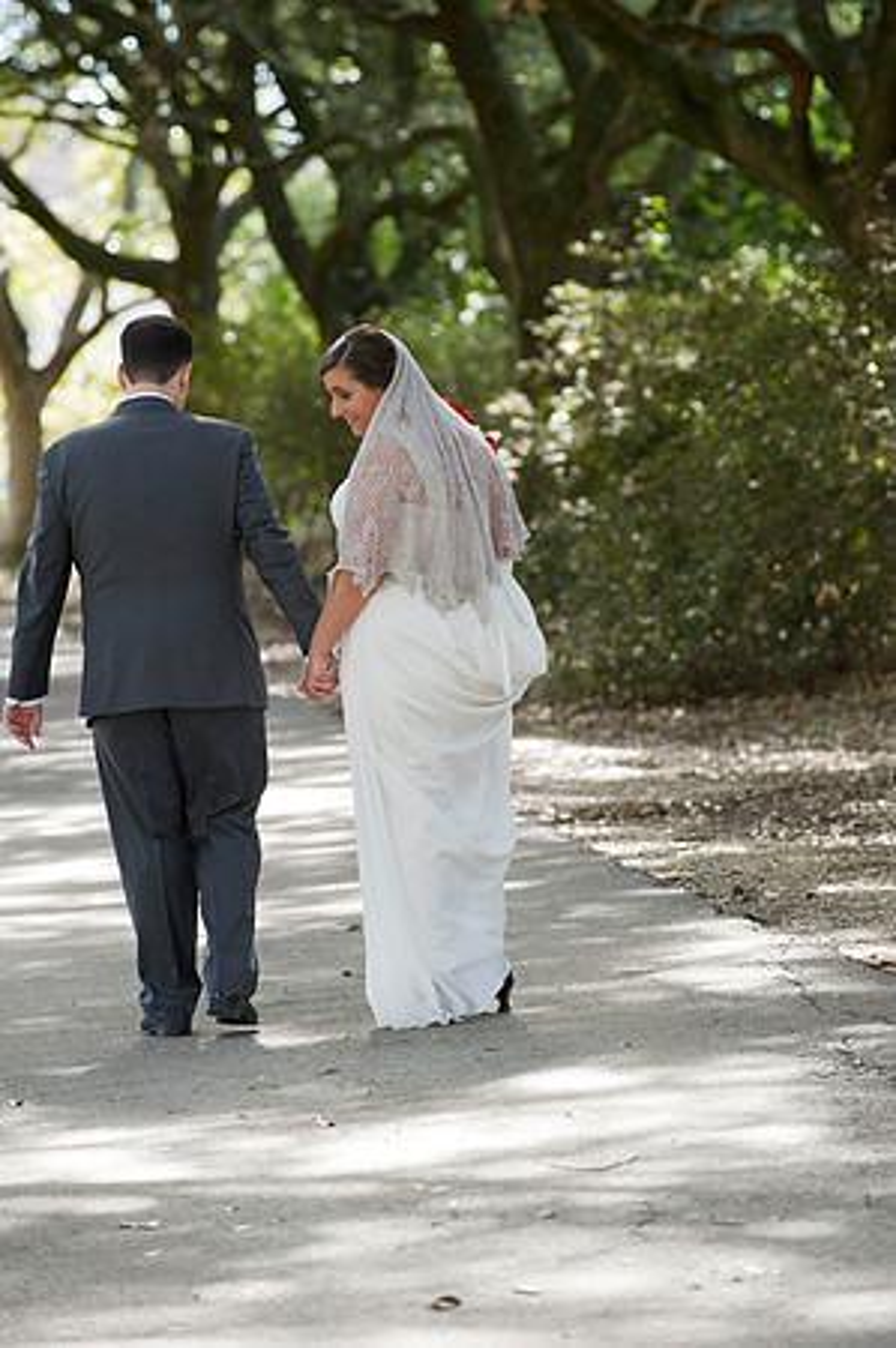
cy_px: 674
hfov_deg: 6.9
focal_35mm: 200
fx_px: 7483
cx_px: 448
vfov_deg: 10.3
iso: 320
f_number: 4
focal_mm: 200
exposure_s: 1/125
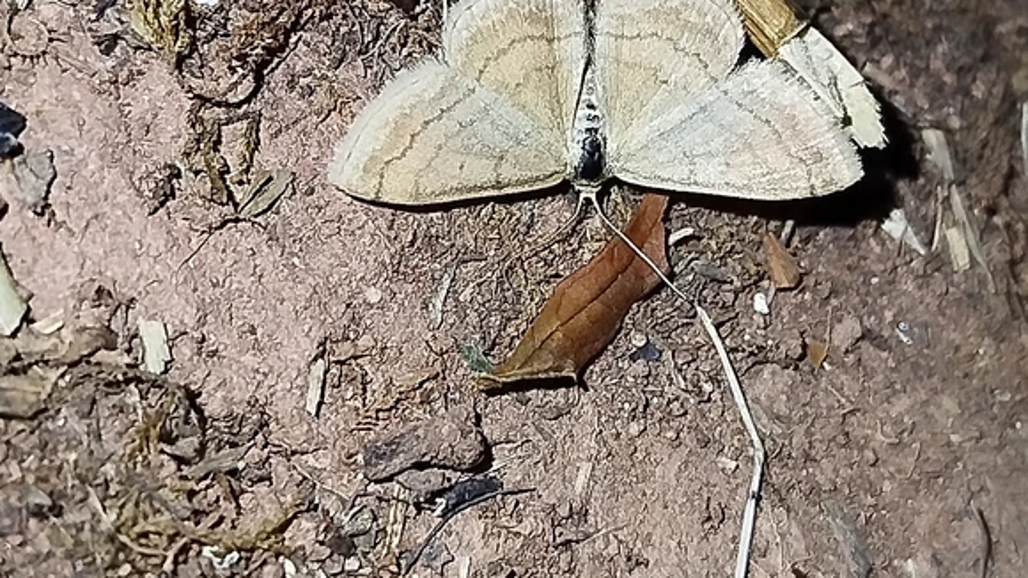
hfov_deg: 23.9
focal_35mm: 89
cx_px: 546
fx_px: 2426
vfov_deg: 13.5
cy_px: 158
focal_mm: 5.31
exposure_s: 1/50
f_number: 1.7
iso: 200
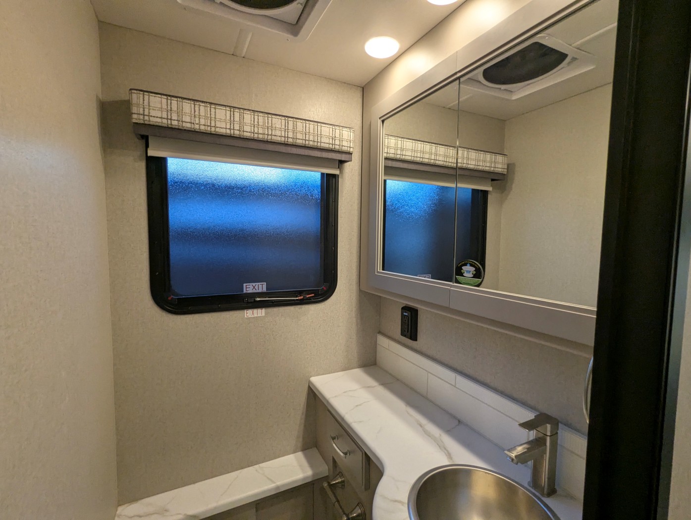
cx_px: 346
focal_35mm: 16
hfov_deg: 94.4
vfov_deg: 78.2
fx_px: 320
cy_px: 260
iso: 155
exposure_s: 1/164
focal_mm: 2.35
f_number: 2.2
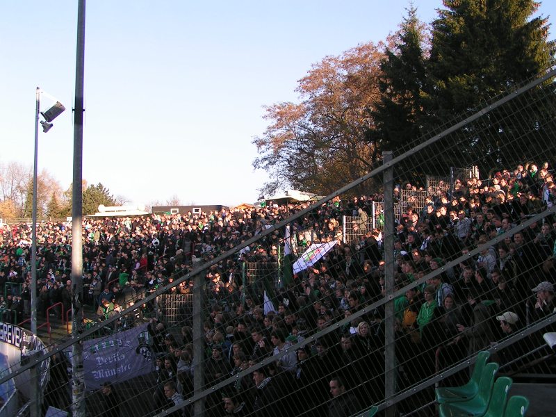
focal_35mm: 38
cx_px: 278
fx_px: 610
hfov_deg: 49.0
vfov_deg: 37.7
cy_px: 208
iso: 50
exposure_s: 1/125
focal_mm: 5.8
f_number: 5.6
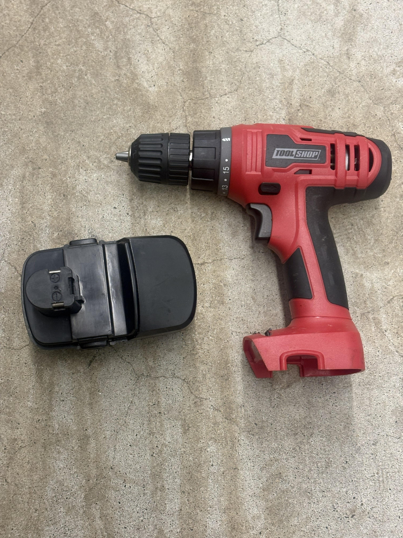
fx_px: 807
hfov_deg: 28.0
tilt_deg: -81.6
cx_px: 202
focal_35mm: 52
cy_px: 269
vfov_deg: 36.8
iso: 125
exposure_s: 1/40
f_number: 1.6
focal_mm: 5.96
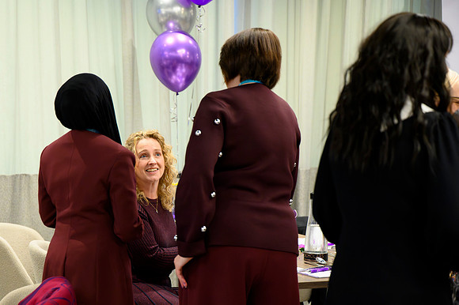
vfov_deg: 15.3
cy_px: 195
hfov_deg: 22.7
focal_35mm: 89
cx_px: 166
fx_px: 1138
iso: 2800
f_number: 2.8
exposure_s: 1/200
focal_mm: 70
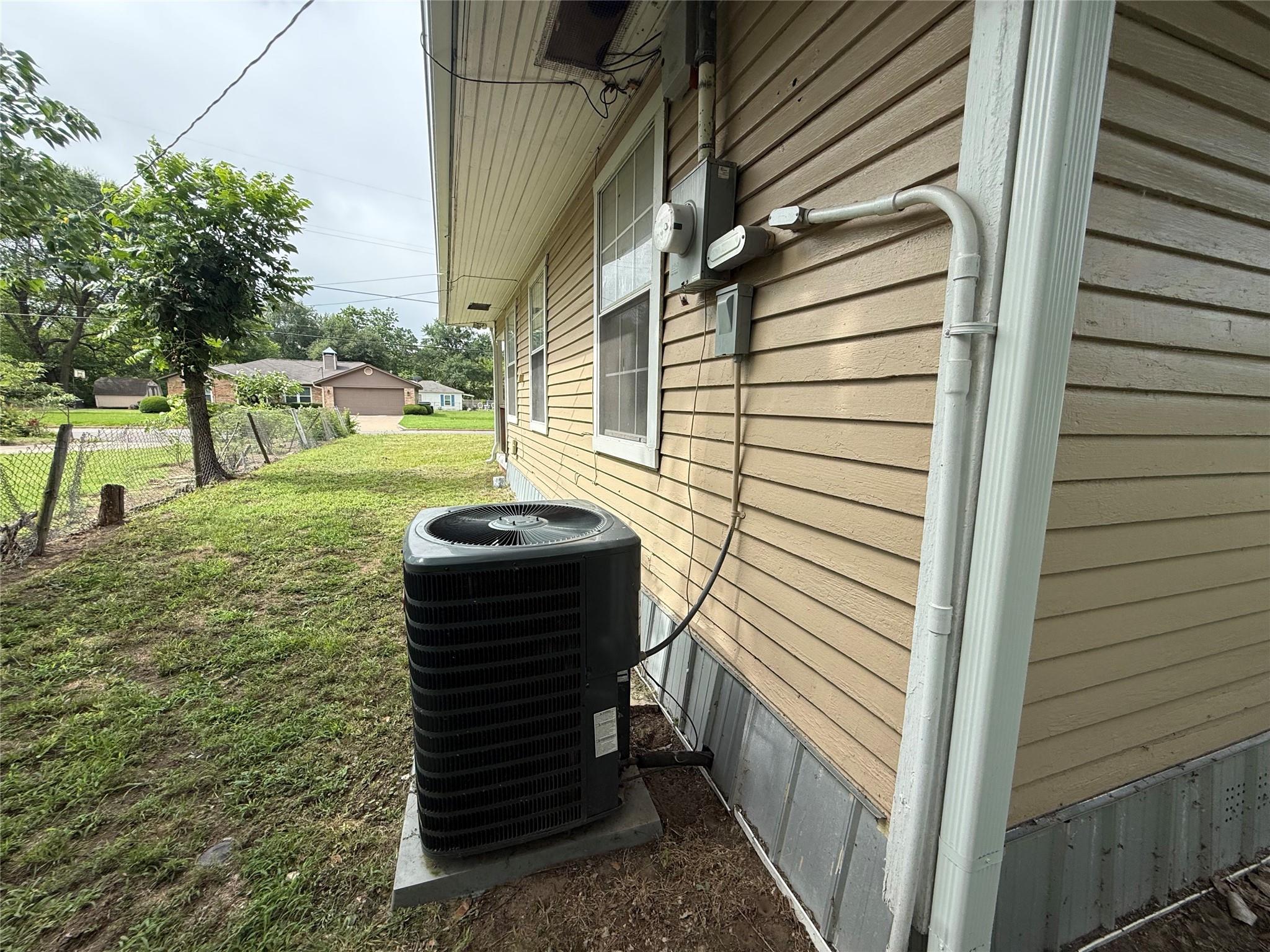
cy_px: 476
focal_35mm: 14
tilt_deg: -6.3
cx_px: 635
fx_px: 514
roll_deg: -0.3
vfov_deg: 85.7
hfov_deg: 102.1
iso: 50
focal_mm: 2.22
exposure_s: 1/928
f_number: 2.2
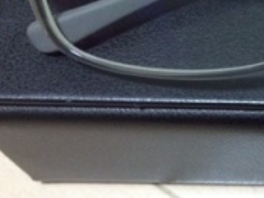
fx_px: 657
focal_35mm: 86
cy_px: 84
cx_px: 361
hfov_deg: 20.4
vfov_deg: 17.2
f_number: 2.2
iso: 320
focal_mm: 4.12
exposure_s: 1/24
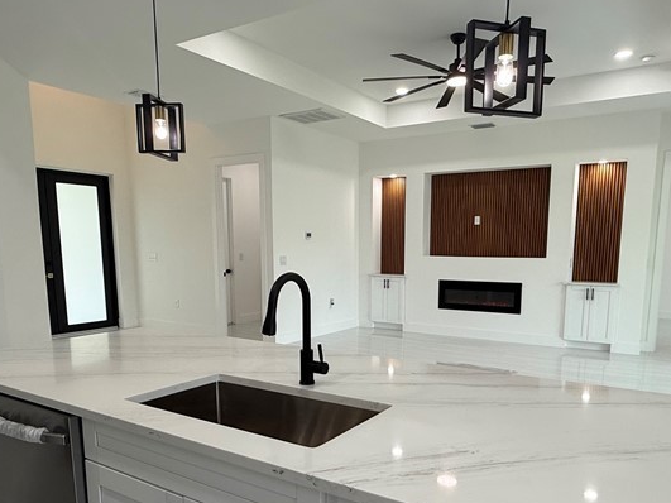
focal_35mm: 27
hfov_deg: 65.2
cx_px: 366
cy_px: 330
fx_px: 523
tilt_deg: -9.2
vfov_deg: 50.5
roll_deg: -0.7
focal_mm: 2.22
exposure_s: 1/120
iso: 100
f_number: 2.2
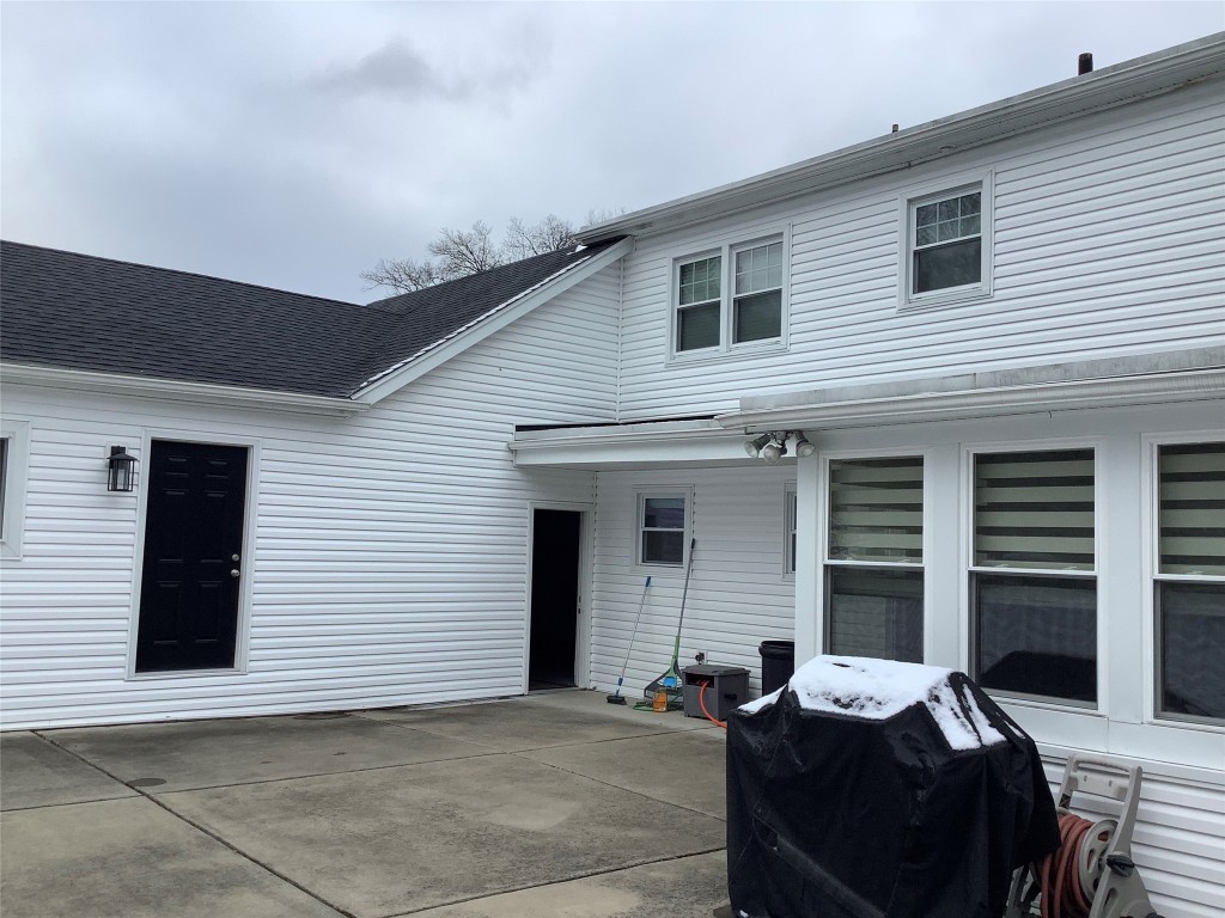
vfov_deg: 45.4
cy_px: 459
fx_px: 1097
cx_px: 612
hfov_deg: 58.4
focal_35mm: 31
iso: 25
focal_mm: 3.3
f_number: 2.4
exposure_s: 1/377
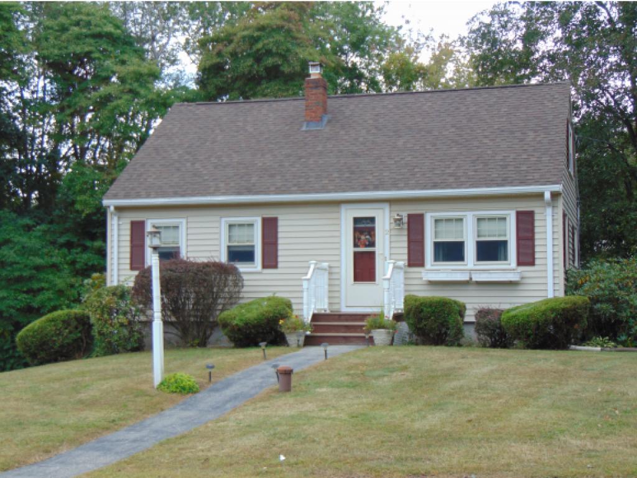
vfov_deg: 24.4
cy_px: 239
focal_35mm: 60
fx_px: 1105
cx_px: 318
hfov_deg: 32.2
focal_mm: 10.8
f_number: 3.6
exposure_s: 1/200
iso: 80
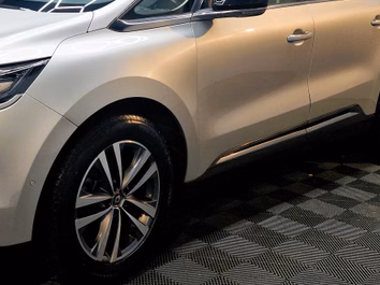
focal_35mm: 52
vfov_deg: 26.6
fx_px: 570
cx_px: 77
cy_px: 6
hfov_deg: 35.7
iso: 64
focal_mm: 5.4
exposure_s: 1/100
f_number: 1.8
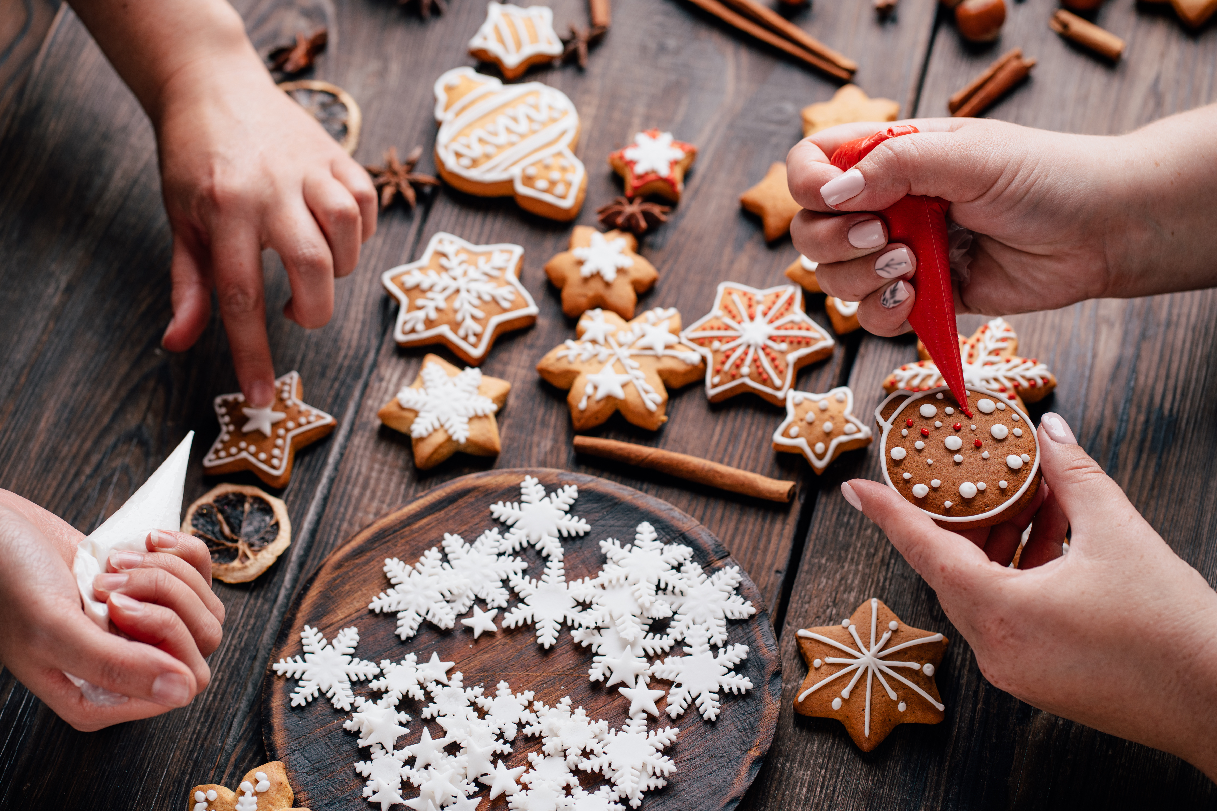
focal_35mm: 85
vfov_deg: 16.1
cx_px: 608
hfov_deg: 23.9
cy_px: 406
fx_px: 2873
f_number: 4
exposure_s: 1/200
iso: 100
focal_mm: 85
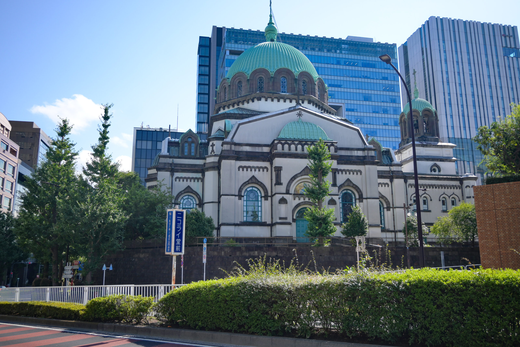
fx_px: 433
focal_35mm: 30
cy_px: 174
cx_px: 260
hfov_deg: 61.9
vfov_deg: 43.6
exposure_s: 1/500
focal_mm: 20
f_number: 3.8
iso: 100
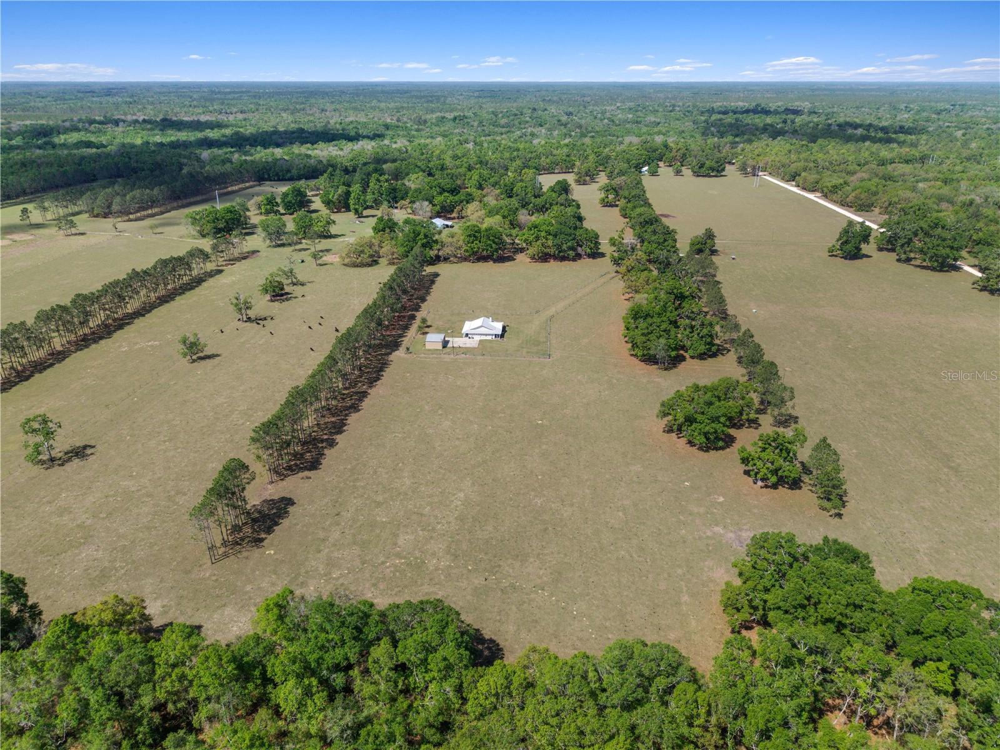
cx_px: 500
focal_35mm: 24
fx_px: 693
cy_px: 375
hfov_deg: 71.6
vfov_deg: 56.8
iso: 120
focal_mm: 8.67
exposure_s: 1/3200
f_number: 1.8
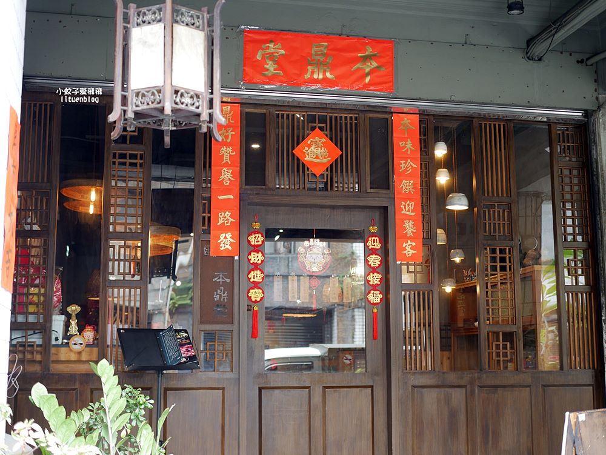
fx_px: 876
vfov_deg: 29.1
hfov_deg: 38.2
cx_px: 303
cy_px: 228
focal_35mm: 50
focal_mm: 25
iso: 200
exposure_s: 1/60
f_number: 1.8
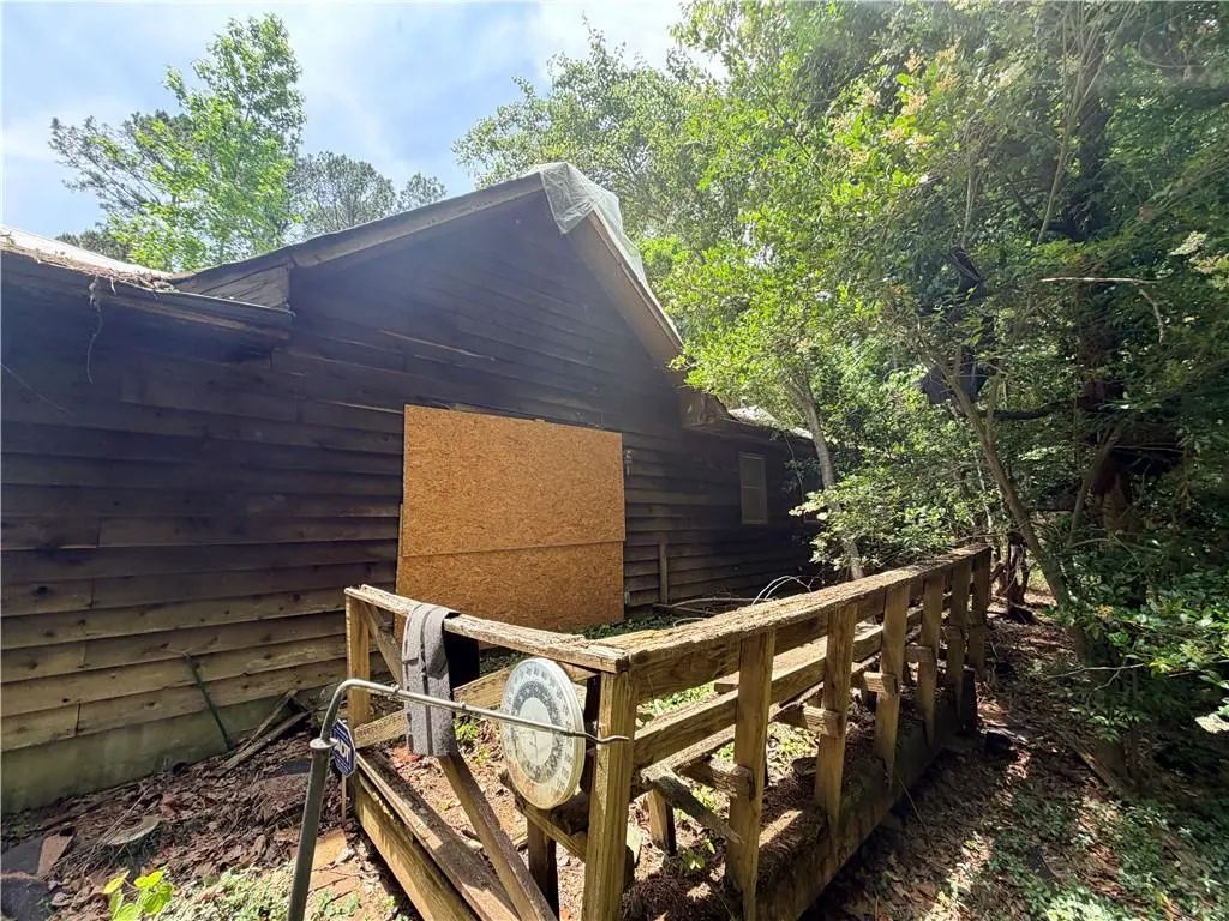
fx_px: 497
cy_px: 460
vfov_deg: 85.7
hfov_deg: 102.1
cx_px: 614
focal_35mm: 14
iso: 40
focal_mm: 2.22
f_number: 2.2
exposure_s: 1/171
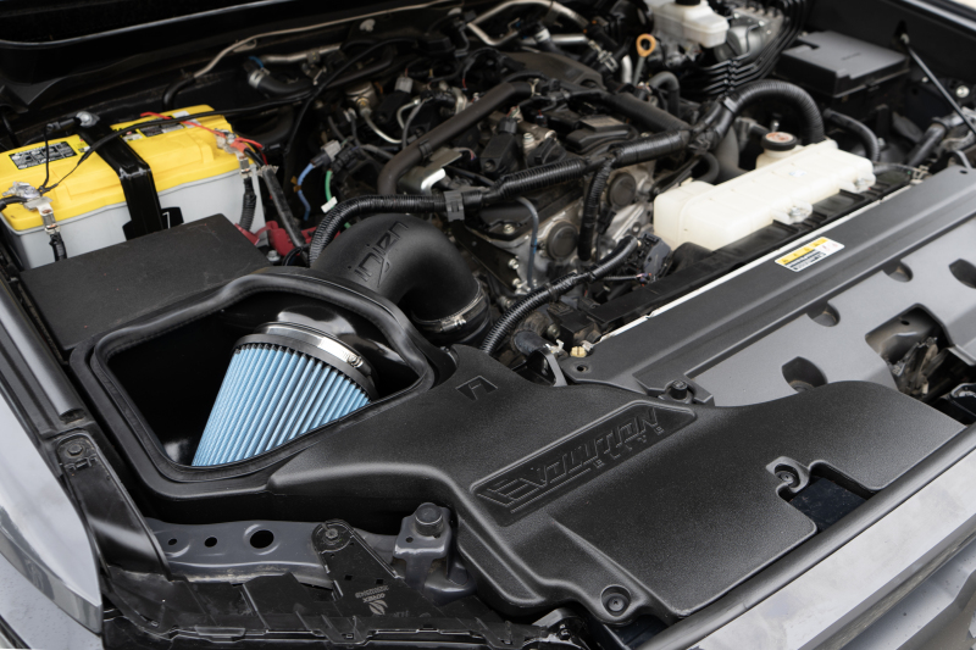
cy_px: 325
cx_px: 488
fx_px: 840
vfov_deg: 42.3
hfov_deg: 60.3
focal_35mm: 31
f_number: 5.6
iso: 200
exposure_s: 1/50
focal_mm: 31
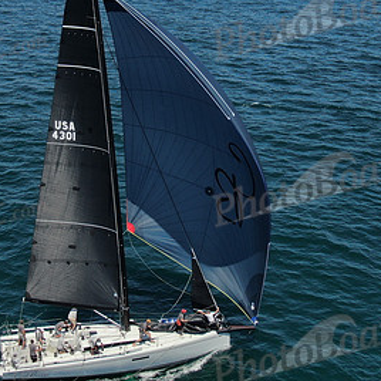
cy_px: 124
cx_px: 131
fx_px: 834
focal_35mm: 67
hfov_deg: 25.6
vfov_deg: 25.6
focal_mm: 5.94
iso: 100
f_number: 3.3
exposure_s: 1/1250
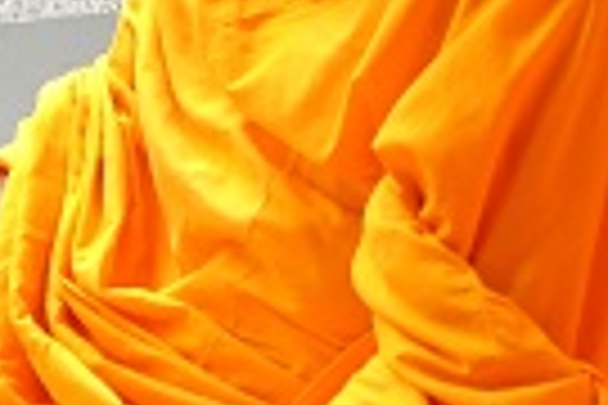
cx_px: -910
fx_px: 4188
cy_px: -358
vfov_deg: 5.4
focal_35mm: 248
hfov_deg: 7.7
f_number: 3.2
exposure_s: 1/60
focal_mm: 27.7
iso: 320
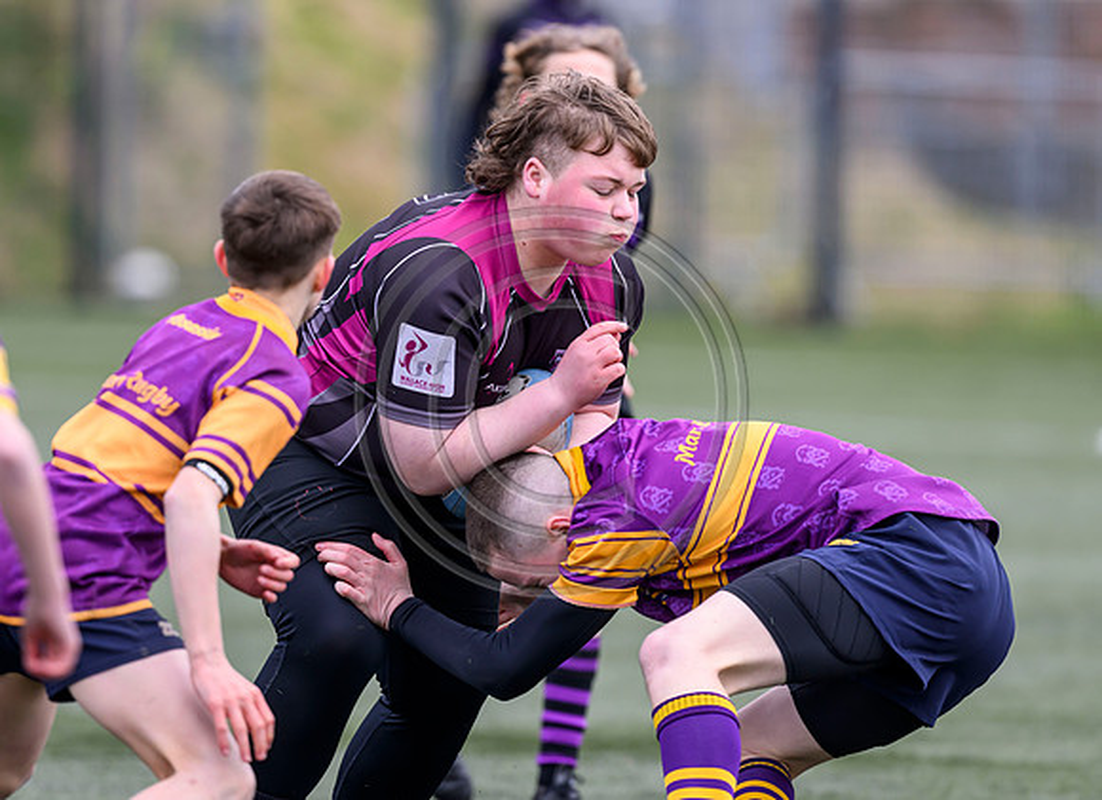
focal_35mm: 553
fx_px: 17413
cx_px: 450
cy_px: 392
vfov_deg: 2.6
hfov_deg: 3.6
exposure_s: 1/1600
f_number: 3.5
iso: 500
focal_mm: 400
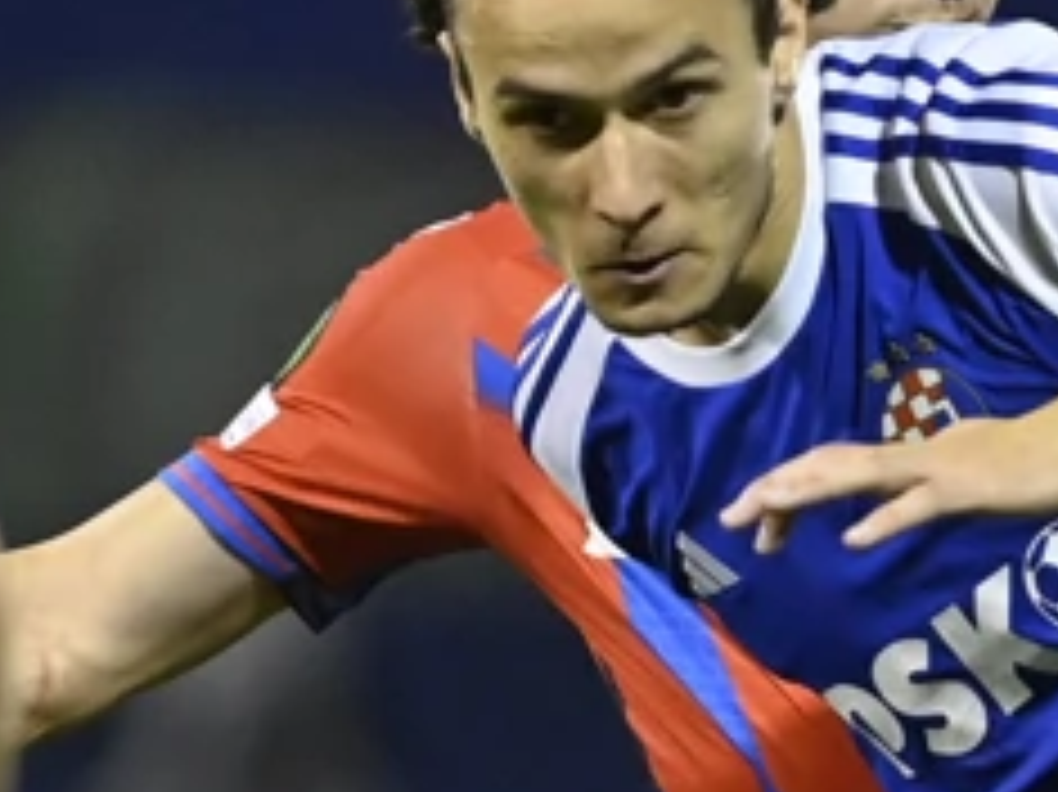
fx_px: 47991
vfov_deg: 0.9
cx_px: 405
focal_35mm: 1571
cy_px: 1235
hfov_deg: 1.3
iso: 4000
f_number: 3.2
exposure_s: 1/1600
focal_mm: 300
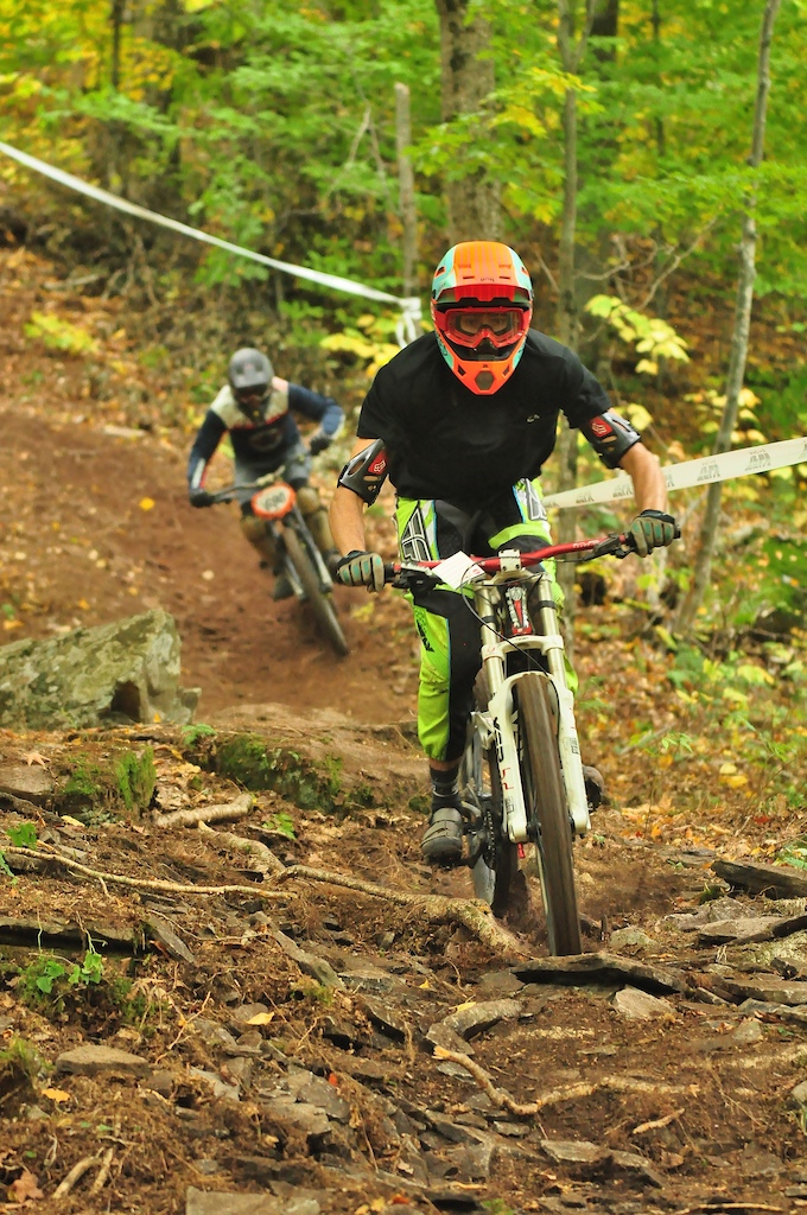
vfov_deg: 19.5
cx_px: 404
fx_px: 3540
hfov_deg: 13.0
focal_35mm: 105
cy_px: 608
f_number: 2.8
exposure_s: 1/160
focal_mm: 70
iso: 2500
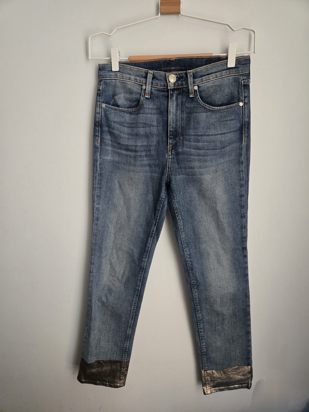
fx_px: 274
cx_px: 154
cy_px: 206
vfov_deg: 73.9
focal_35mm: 23
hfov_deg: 58.9
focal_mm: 5.4
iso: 640
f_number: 1.8
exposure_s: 1/60.2
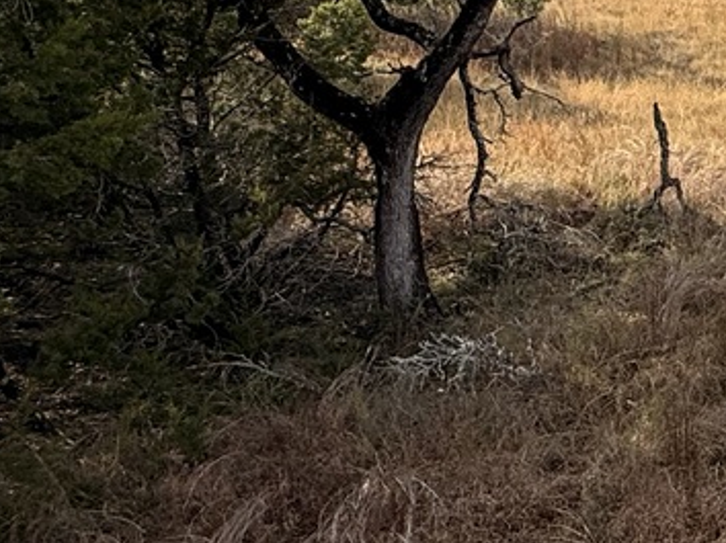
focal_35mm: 57
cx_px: 1060
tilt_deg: -10.8
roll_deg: +1.3
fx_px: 1195
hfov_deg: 26.0
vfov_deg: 25.1
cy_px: 88
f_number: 2.2
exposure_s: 1/1259
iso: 64
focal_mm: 2.22
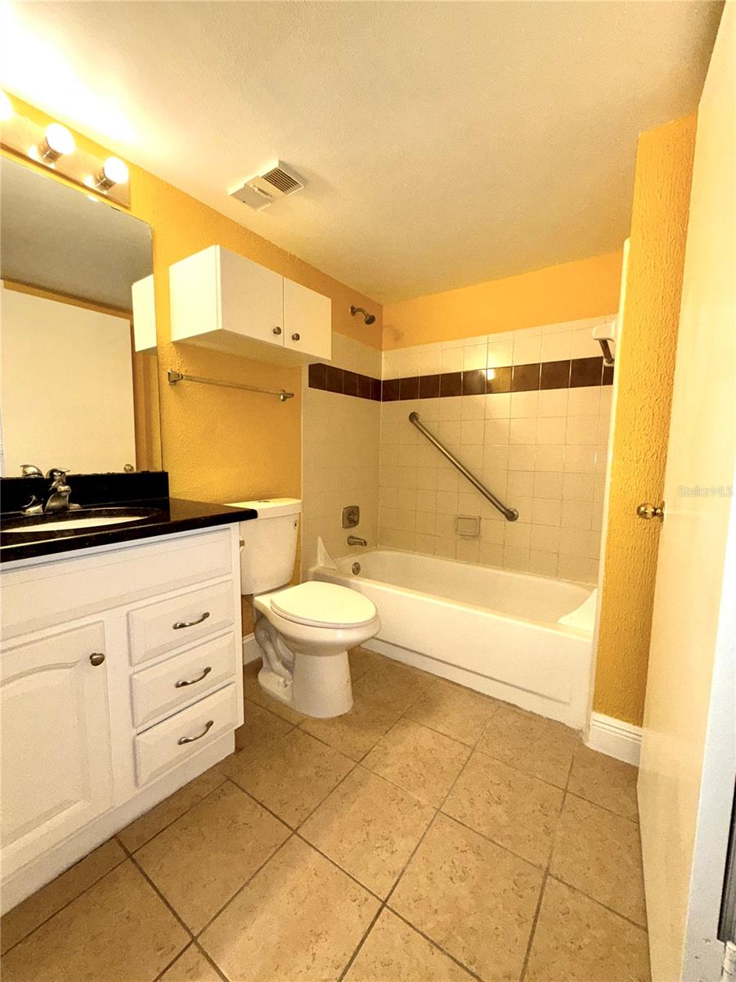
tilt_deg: -5.0
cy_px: 491
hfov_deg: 85.7
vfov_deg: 102.1
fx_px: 397
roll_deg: -1.0
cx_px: 368
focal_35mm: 14
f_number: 2.2
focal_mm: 2.22
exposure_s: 1/120
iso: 100
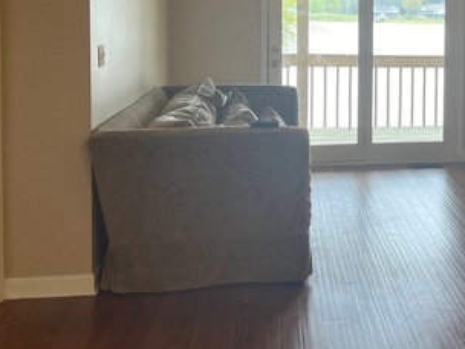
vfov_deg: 25.2
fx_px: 766
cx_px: 452
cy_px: 63
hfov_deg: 31.5
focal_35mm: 57
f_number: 1.6
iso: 64
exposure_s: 1/124
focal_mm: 5.1
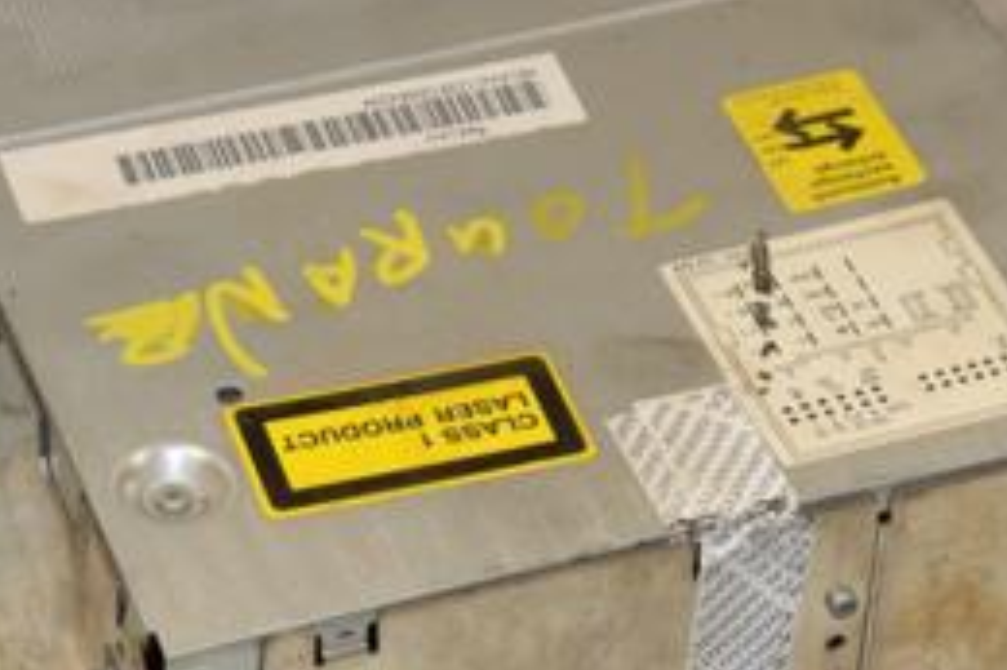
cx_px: 469
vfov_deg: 7.6
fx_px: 5032
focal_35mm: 180
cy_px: 395
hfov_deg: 11.4
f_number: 9
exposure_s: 1/200
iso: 800
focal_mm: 52
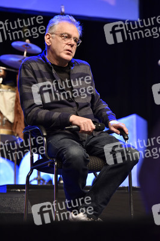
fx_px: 1102
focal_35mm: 165
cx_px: 80
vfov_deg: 12.5
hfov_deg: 8.3
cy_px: 120
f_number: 4.5
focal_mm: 165
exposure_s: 1/160
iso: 2500
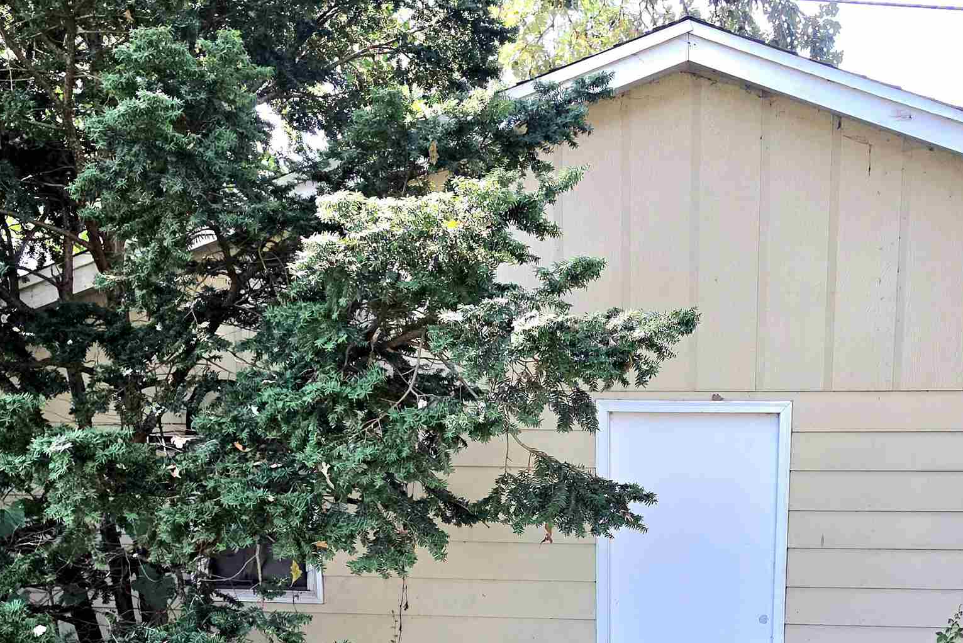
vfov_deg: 26.4
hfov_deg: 40.7
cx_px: 619
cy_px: 664
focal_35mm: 48
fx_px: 1284
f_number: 1.4
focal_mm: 6.5
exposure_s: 1/120
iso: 20
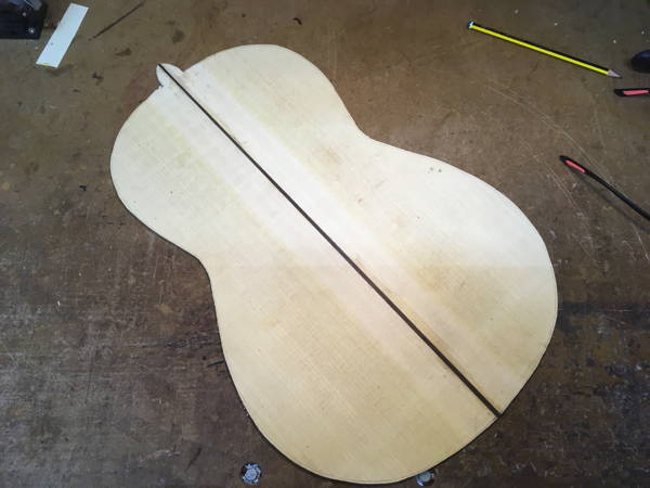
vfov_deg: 48.2
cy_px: 244
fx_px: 545
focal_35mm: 29
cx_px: 325
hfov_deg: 61.7
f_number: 2.2
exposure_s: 1/33
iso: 50
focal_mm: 4.15
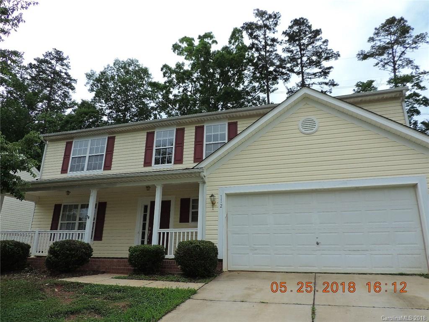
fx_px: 297
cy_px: 161
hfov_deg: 71.6
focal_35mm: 24
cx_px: 214
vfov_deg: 56.8
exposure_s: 1/800
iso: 80
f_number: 3
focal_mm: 4.3
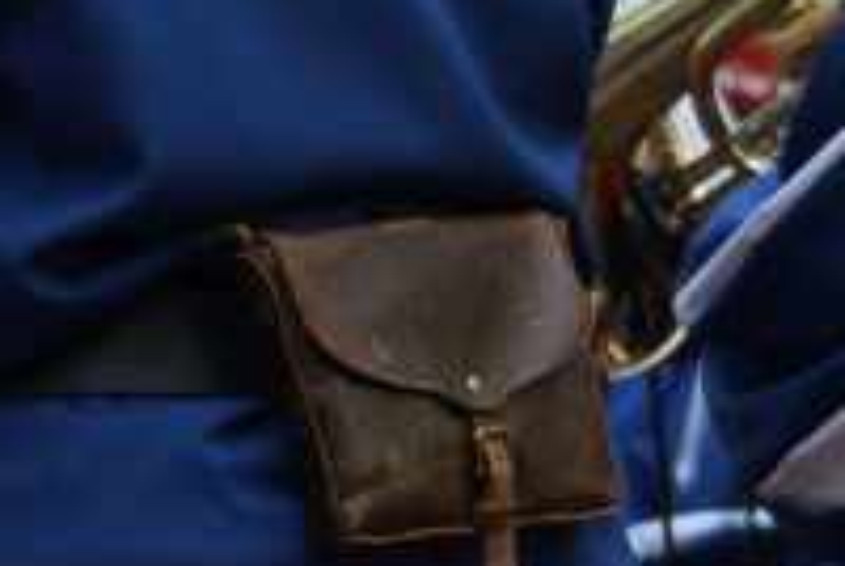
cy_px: -80
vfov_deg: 2.2
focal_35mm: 629
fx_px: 14786
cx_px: -68
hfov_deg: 3.3
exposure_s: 1/125
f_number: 4
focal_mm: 70
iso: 100
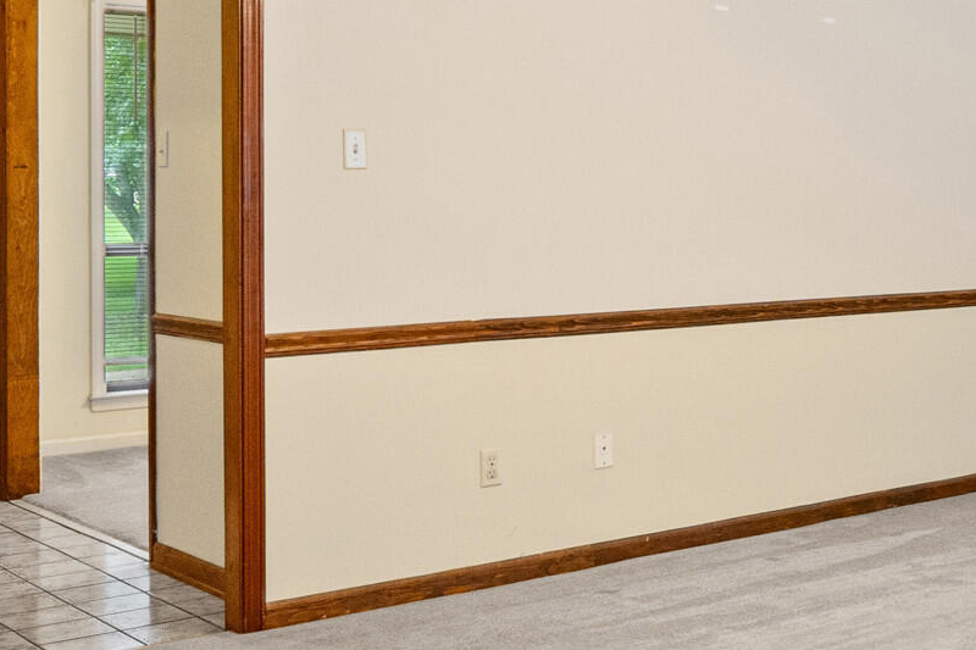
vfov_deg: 23.2
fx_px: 1572
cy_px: 174
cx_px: 983
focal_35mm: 58
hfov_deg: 31.8
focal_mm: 16
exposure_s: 1/8
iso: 800
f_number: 9.5
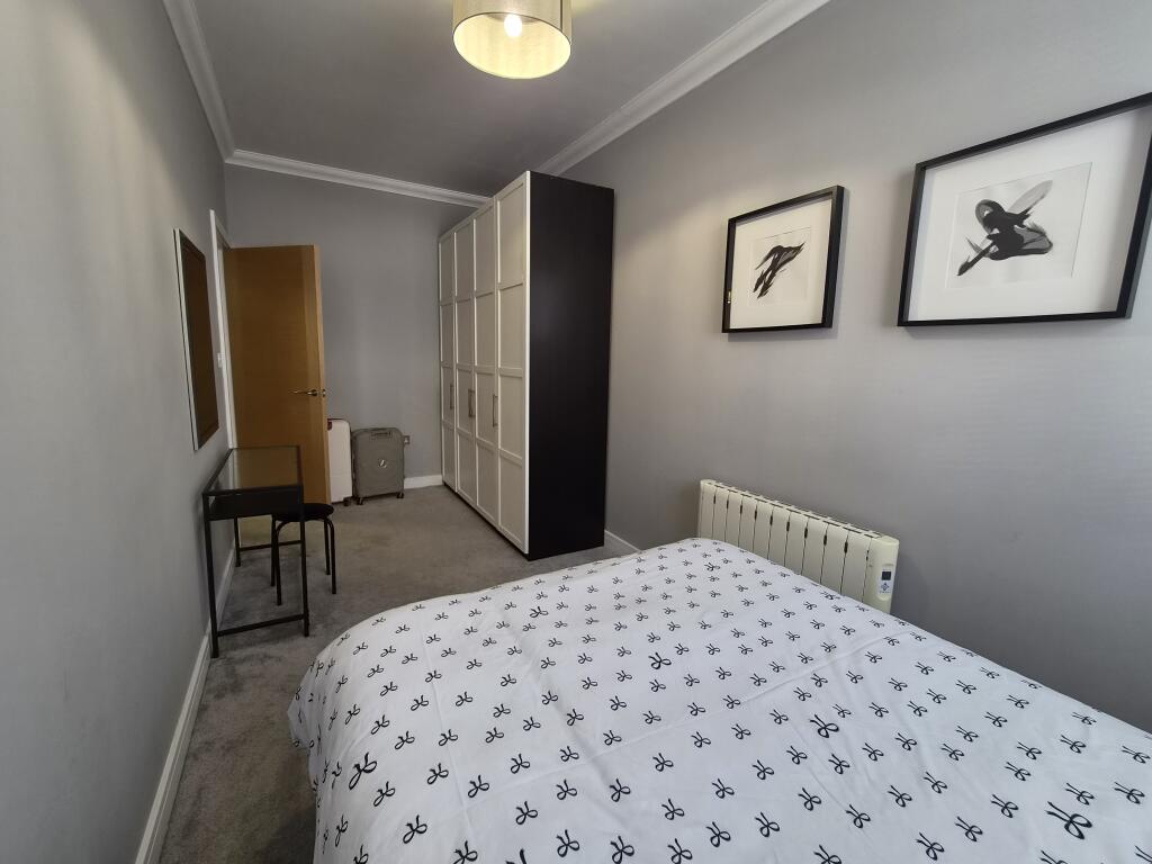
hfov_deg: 106.2
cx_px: 576
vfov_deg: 89.9
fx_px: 433
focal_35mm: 13
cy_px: 432
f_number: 2.2
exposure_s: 1/50
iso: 250
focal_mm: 2.2
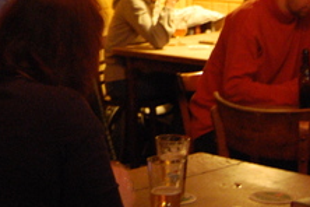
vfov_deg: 11.6
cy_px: -42
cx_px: 13
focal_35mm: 116
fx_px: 999
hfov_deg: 17.3
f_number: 4
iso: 1600
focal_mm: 26
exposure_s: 1/3
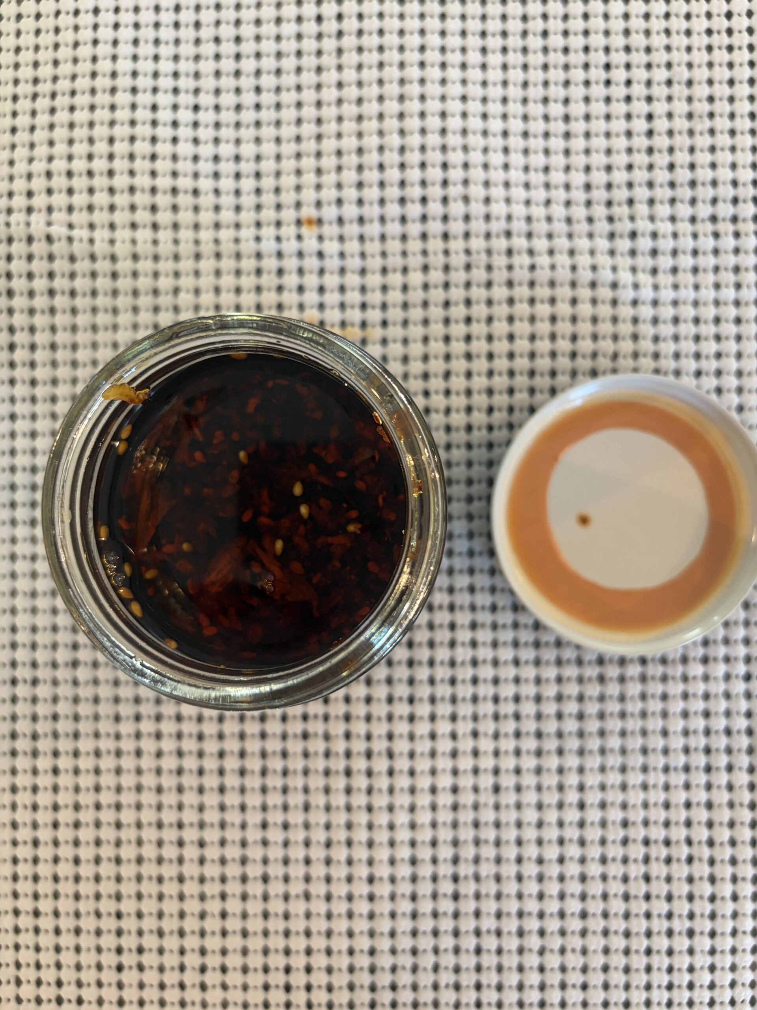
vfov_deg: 67.3
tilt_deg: -87.9
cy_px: 505
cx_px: 378
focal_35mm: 26
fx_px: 758
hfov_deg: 53.1
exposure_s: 1/60
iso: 160
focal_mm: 5.96
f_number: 1.6
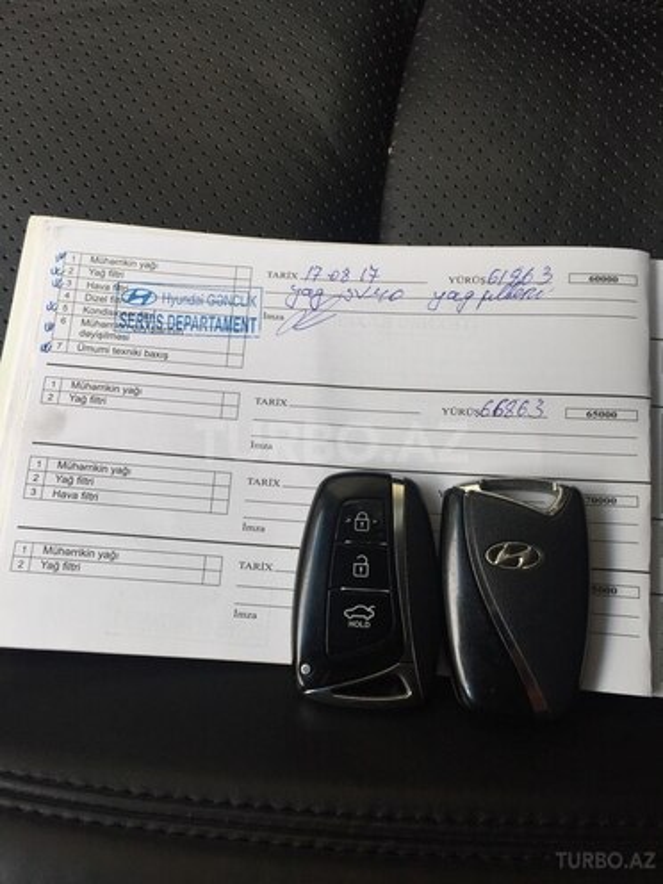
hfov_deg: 48.2
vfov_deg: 61.7
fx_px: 741
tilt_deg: -66.5
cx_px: 332
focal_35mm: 29
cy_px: 442
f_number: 2.2
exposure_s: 1/114
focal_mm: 4.15
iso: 32
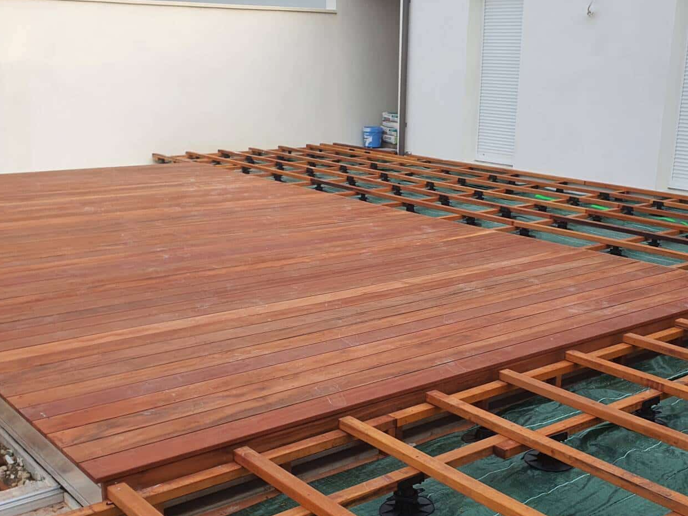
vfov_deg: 33.2
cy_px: 354
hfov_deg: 43.8
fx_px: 855
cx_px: 386
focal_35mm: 43
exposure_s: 1/384
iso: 50
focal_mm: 4.3
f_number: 2.4
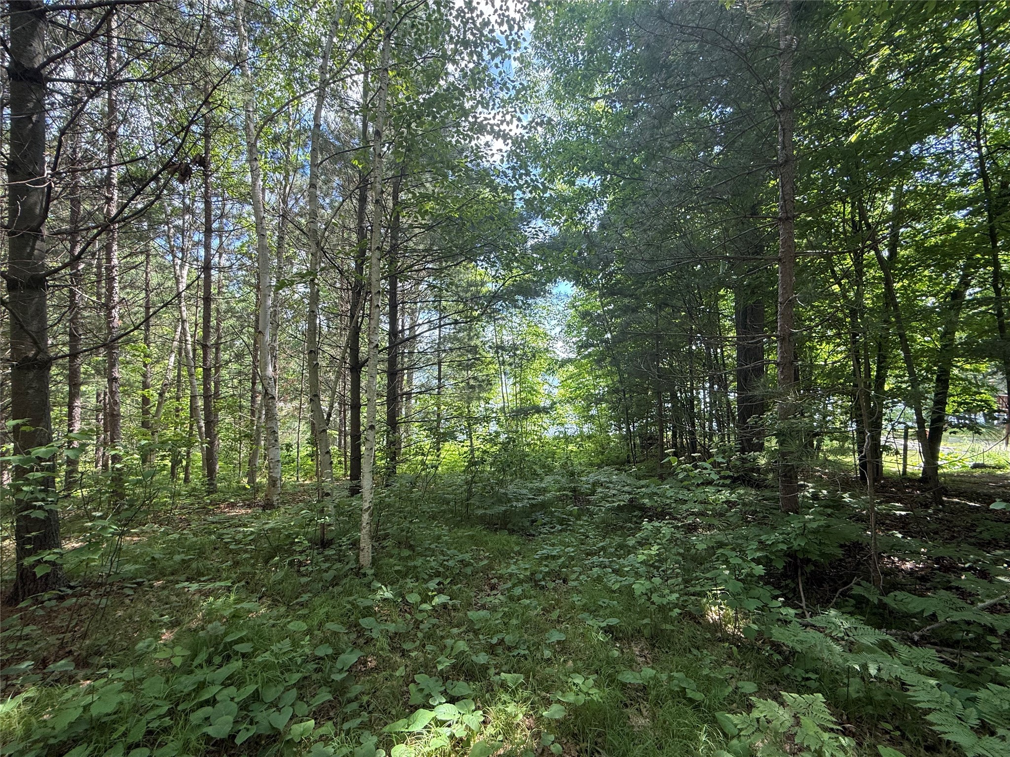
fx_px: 408
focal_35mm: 14
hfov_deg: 102.1
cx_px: 505
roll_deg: -2.1
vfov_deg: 85.7
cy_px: 378
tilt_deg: -1.8
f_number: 2.2
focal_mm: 2.22
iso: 64
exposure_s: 1/150
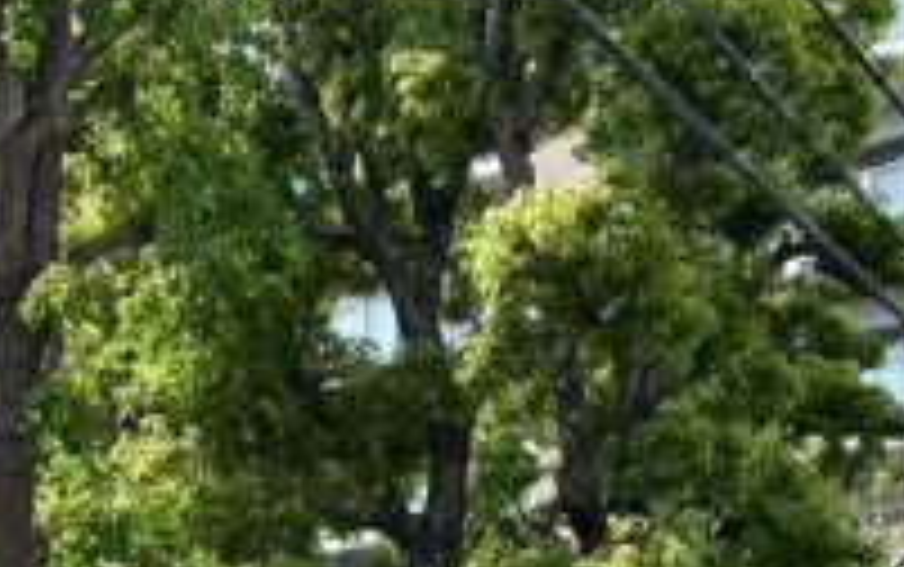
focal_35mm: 96
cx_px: 130
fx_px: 2367
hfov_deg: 21.3
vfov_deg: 12.6
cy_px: 974
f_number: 1.6
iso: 50
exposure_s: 1/1477
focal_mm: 5.96
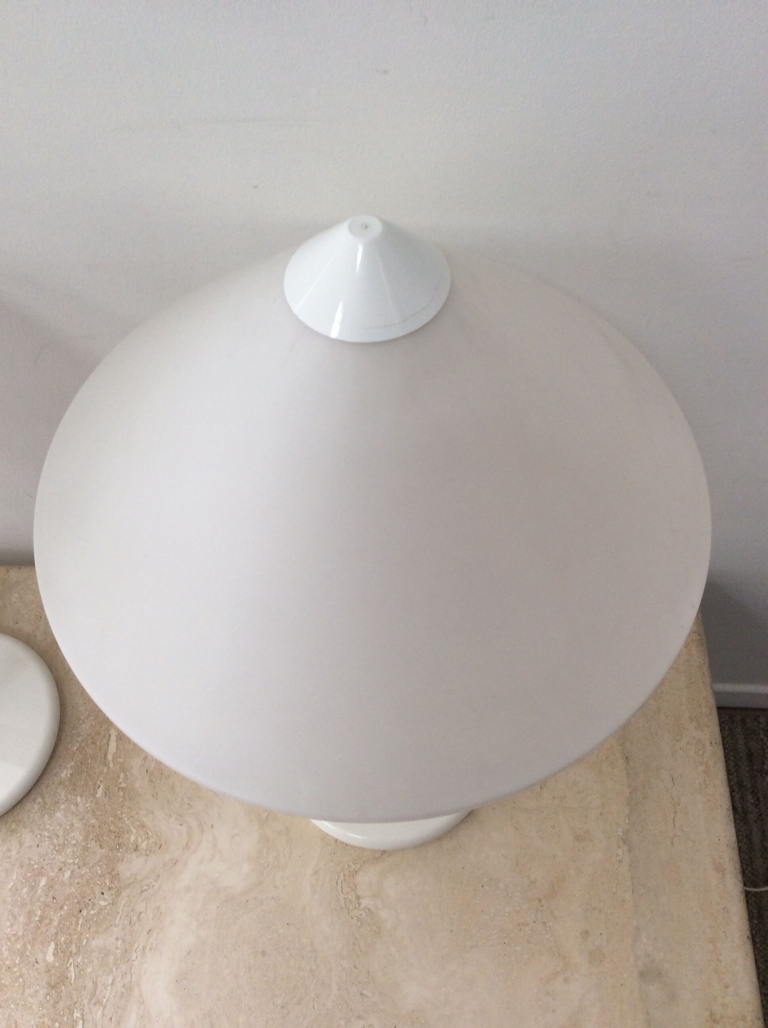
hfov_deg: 44.1
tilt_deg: -59.6
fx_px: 949
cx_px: 384
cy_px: 514
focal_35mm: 32
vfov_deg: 56.9
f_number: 2.4
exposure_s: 1/50
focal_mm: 3.3
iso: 40
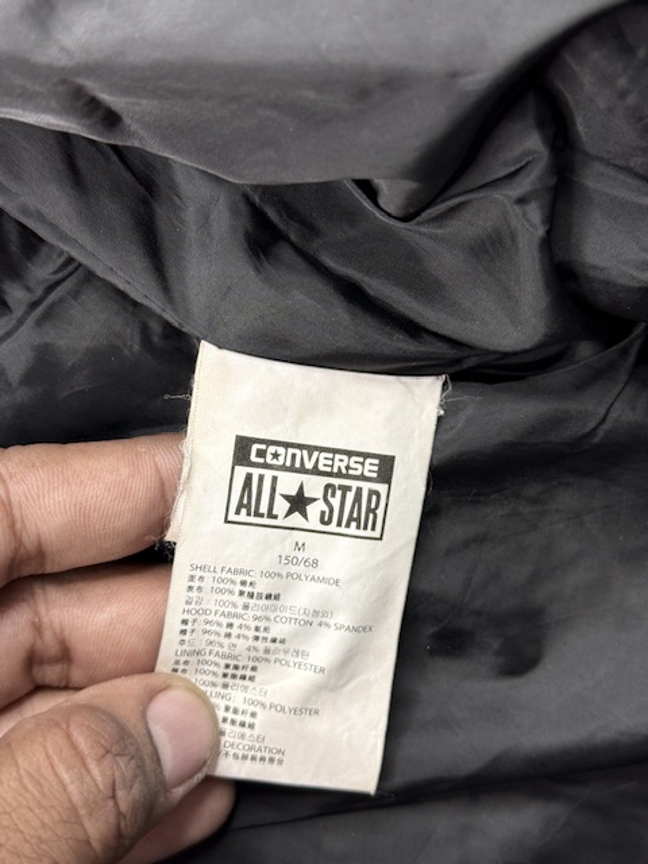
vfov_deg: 39.7
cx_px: 324
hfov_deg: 30.3
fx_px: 1198
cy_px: 432
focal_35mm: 48
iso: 50
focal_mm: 6.76
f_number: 1.78
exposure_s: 1/50
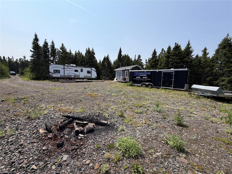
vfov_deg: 85.7
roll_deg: -1.0
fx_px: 94
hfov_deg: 102.1
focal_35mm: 14
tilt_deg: -5.9
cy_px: 87
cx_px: 116
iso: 20
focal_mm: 2.22
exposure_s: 1/1068
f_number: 2.2
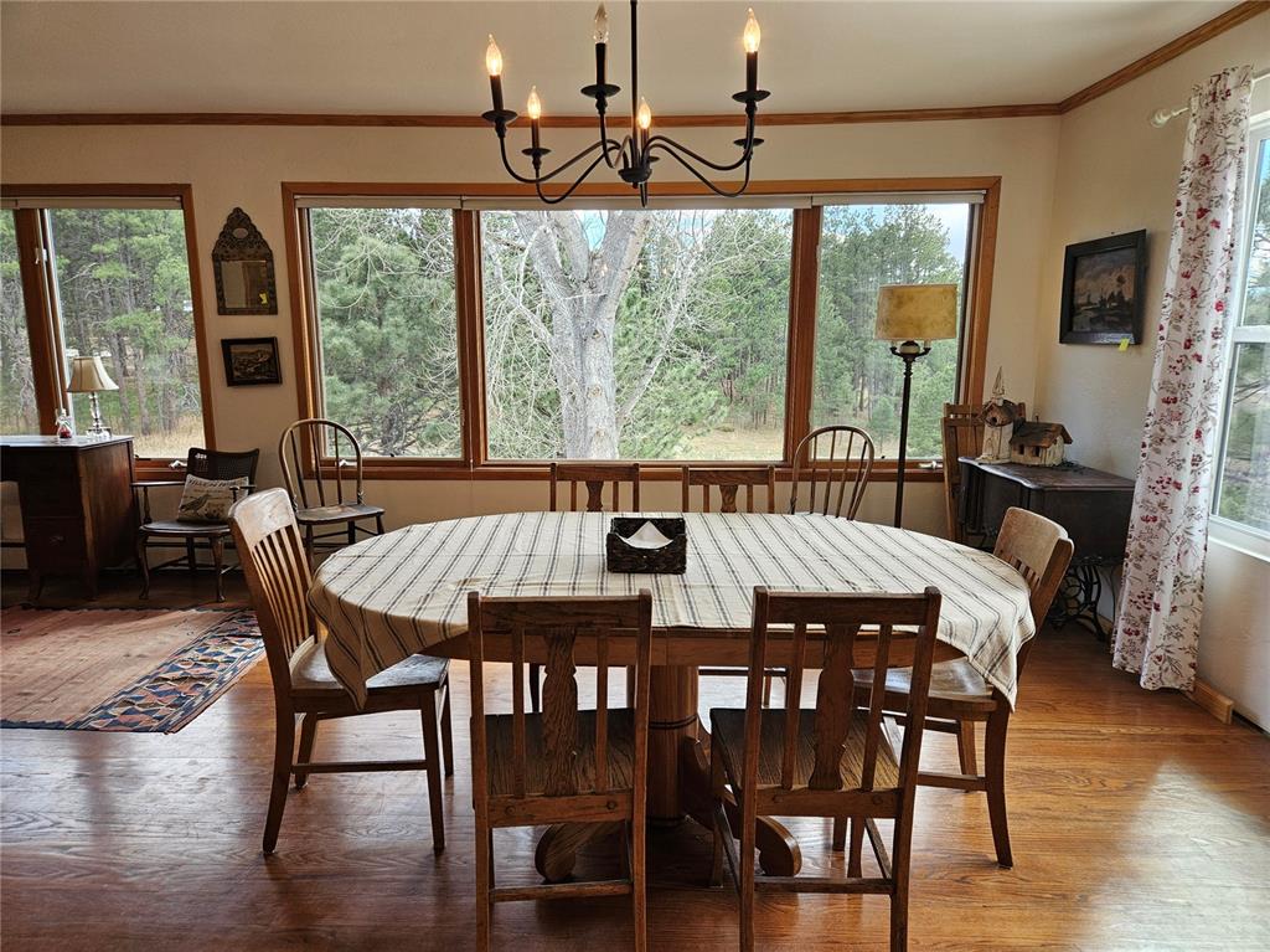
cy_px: 476
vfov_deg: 58.8
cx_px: 635
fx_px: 843
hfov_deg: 74.0
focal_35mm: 23
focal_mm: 5.4
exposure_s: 1/120
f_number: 1.8
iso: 50
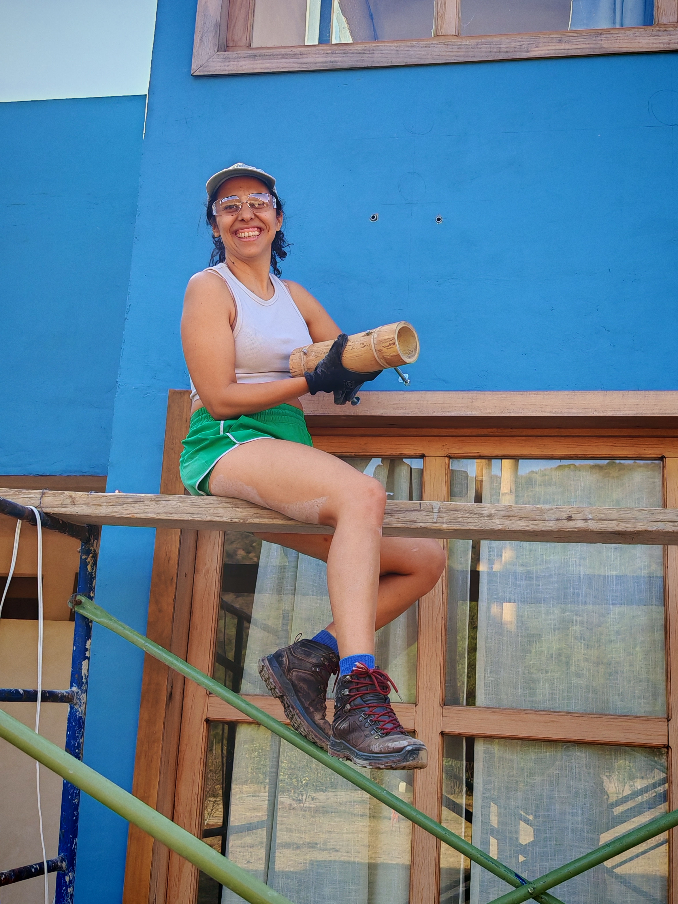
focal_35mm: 45
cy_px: 452
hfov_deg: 32.2
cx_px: 339
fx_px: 1175
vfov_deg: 42.1
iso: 50
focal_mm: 6.83
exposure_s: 1/350
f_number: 2
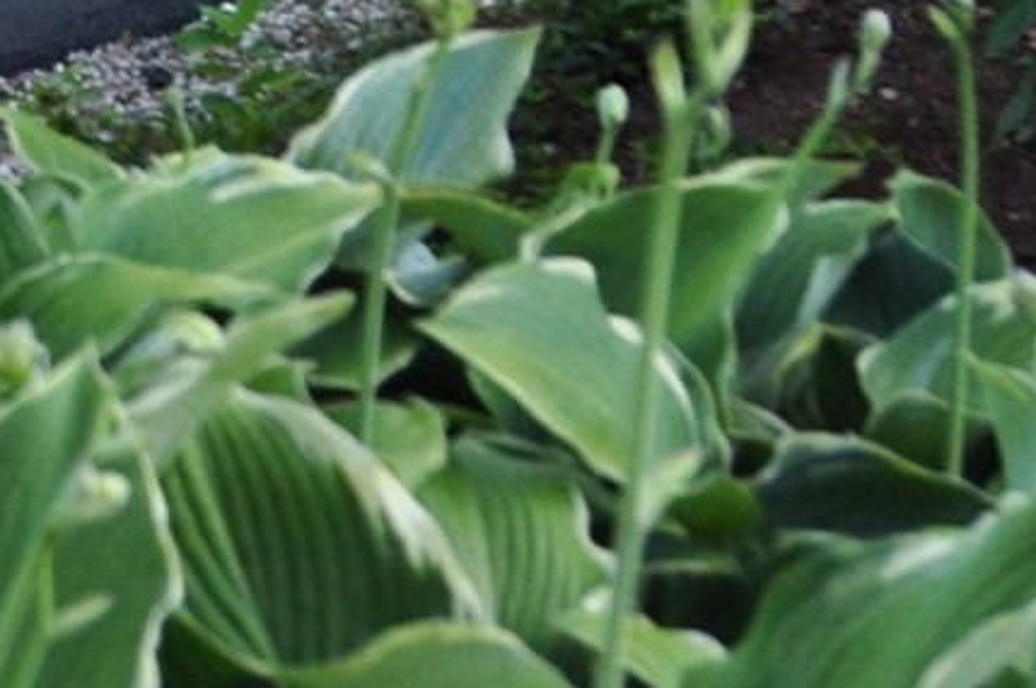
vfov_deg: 9.7
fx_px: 3708
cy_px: -777
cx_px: -990
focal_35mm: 129
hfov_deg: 13.7
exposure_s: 1/640
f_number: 3.5
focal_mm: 18
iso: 500
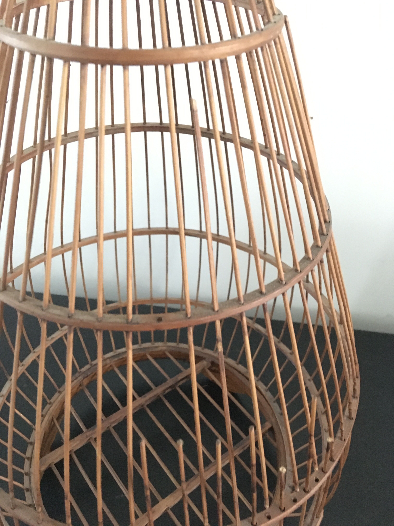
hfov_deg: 48.2
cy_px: 263
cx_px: 197
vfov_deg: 61.7
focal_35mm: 29
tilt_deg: -39.4
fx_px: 440
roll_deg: +1.3
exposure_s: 1/17
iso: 800
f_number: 2.2
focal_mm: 4.15
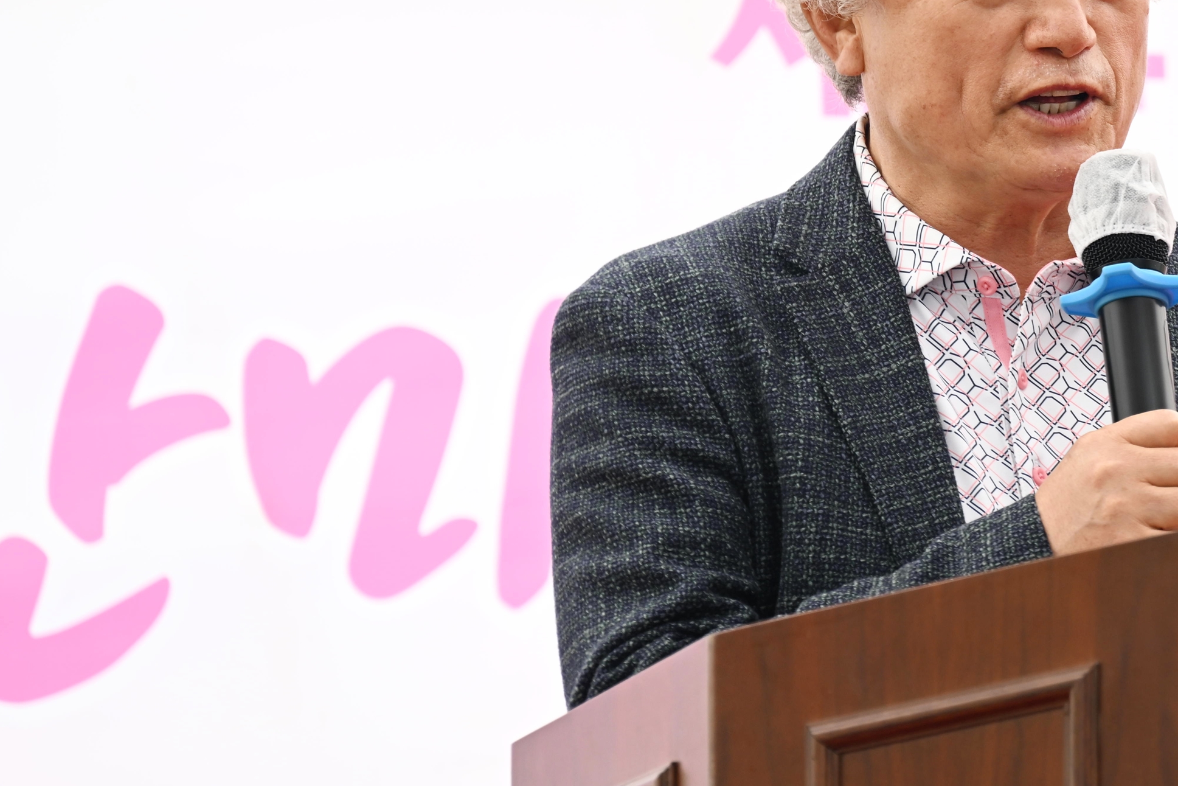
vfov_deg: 3.3
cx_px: 1103
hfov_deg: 5.0
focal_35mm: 413
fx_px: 13515
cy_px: 116
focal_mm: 200
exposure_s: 1/100
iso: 200
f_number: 6.3
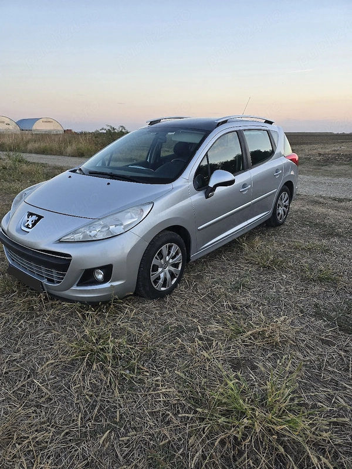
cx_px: 176
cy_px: 234
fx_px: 312
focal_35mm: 23
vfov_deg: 73.9
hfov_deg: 58.9
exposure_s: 1/182
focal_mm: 6.3
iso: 100
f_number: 1.7
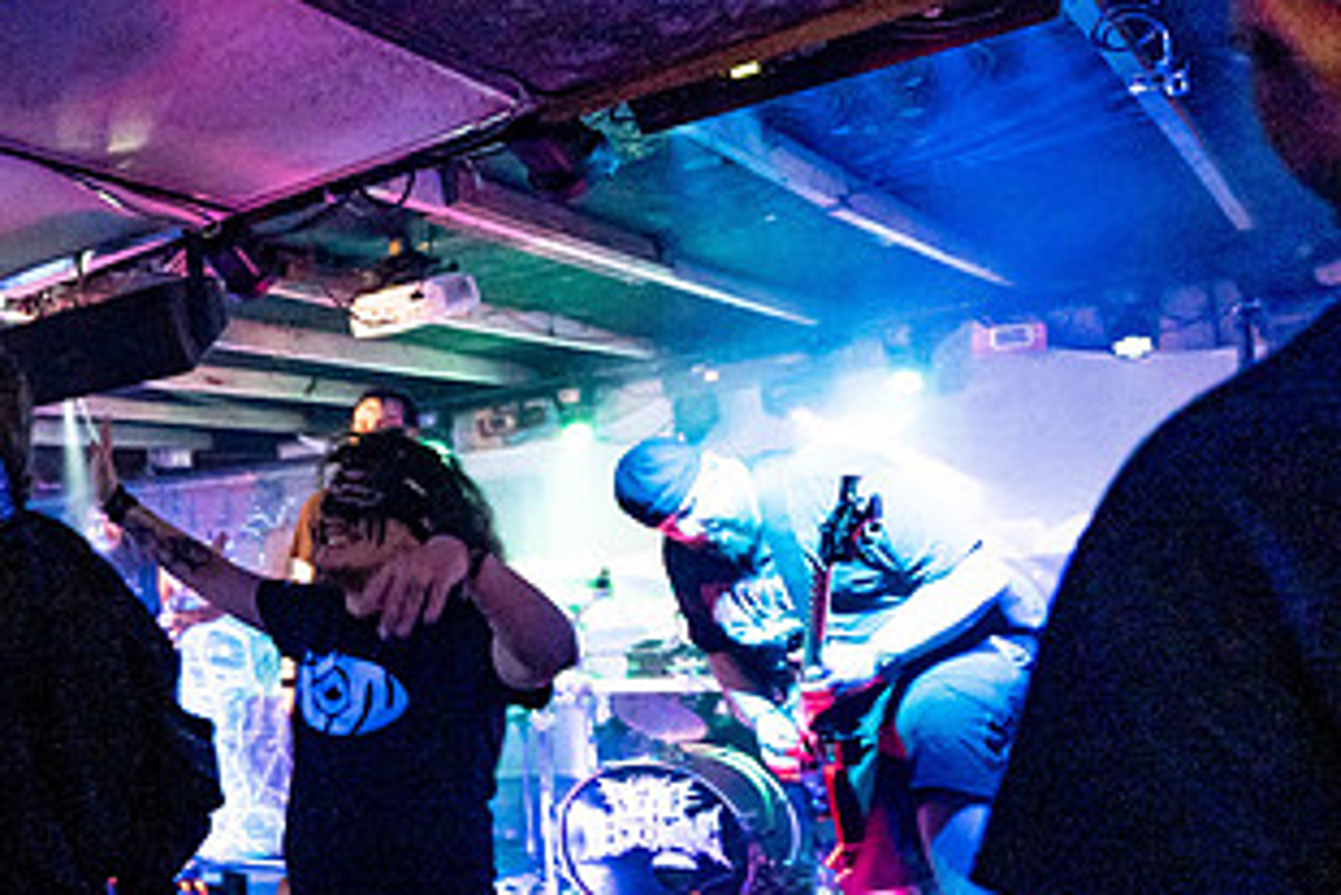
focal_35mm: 35
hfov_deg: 39.0
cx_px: -283
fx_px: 1304
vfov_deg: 37.7
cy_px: 548
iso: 3200
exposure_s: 1/100
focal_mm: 14
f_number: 2.8
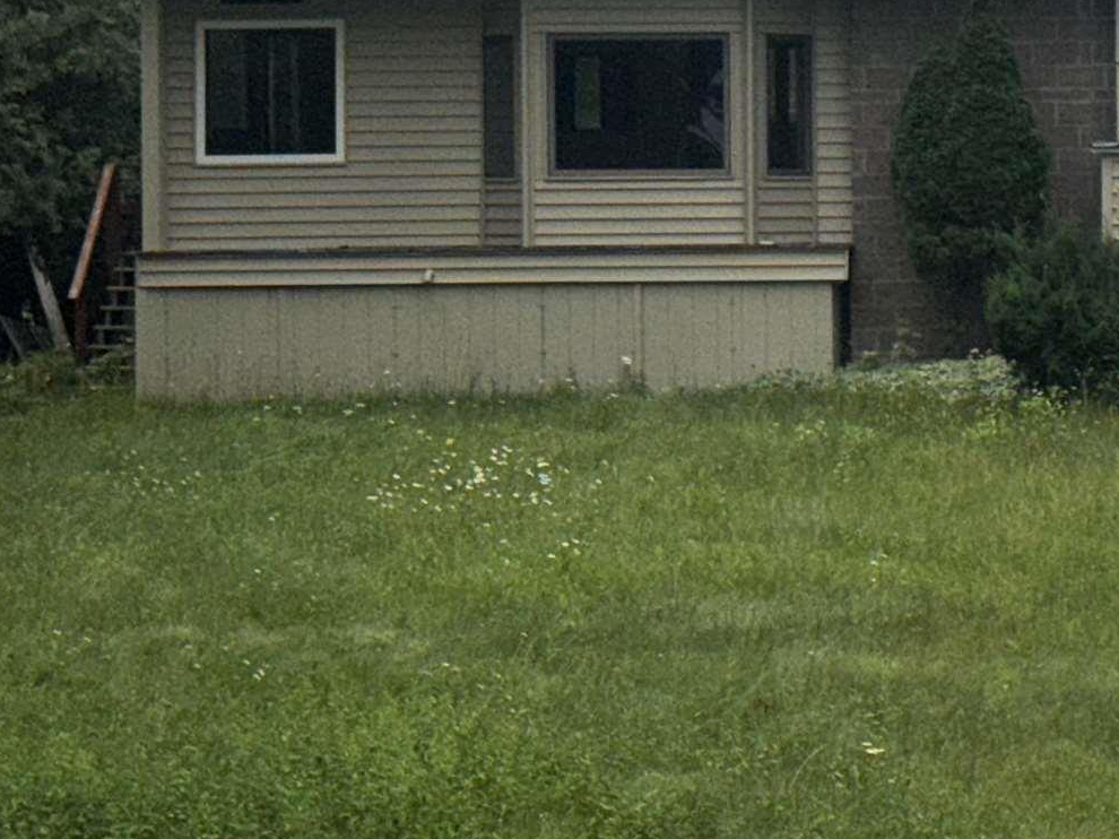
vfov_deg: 9.9
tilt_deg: -0.9
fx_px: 4815
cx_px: 1622
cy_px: 175
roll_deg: +0.1
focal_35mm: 149
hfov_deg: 12.7
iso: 50
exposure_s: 1/3425
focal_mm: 6.76
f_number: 1.78
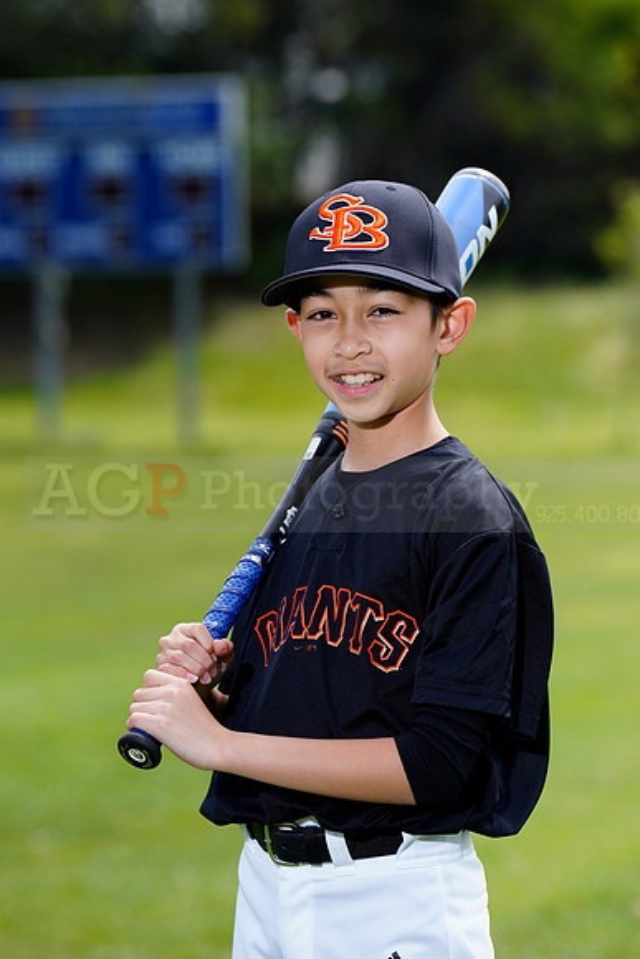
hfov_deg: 6.9
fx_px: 5330
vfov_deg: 10.3
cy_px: 480
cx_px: 320
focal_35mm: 200
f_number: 6.3
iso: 100
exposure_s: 1/250
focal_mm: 200
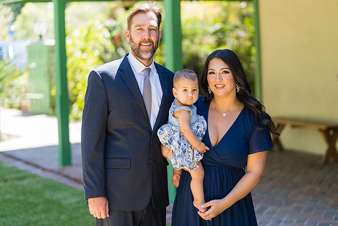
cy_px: 103
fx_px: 870
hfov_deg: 22.0
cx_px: 184
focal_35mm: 93
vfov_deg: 14.8
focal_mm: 85
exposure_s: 1/500
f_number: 1.8
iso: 125
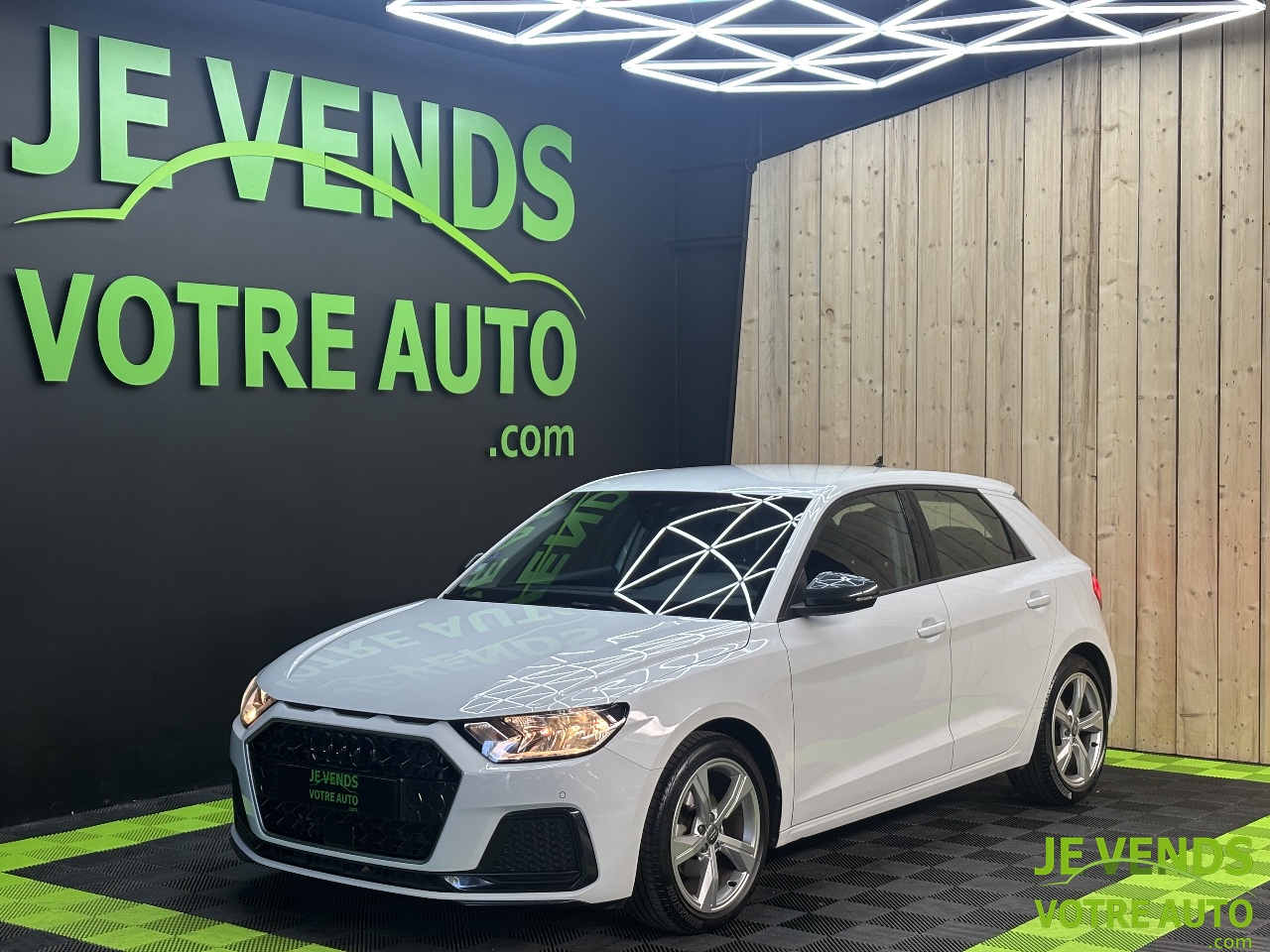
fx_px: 1908
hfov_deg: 36.8
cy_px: 476
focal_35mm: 52
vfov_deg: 28.0
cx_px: 635
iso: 50
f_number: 1.6
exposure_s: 1/119
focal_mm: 5.96
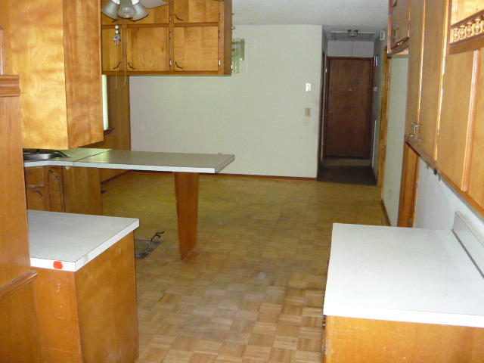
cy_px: 182
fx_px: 461
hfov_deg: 55.4
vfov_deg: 42.9
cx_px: 242
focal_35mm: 33
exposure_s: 1/30
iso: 640
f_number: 2.8
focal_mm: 5.5
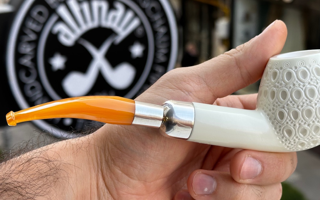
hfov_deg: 32.9
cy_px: 117
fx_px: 541
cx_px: 182
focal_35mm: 62
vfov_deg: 21.0
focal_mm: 6.86
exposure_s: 1/376
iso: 64
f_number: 1.78
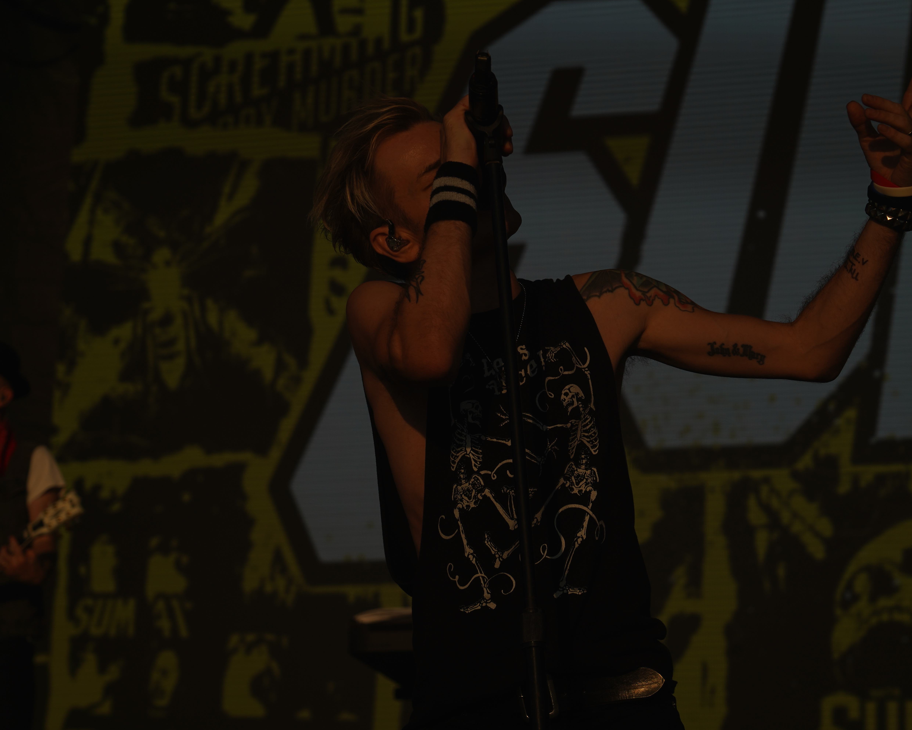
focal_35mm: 119
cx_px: 492
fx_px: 3212
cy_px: 363
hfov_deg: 16.2
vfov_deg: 13.0
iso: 100
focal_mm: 105
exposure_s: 1/1000
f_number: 8
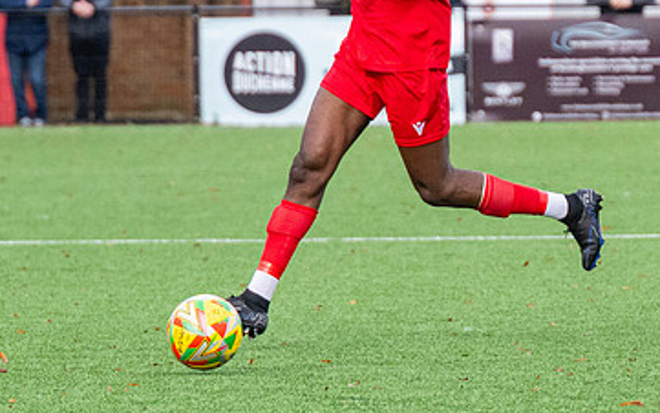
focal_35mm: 611
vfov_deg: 2.2
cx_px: 274
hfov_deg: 3.4
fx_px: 10995
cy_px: 25
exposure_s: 1/1600
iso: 800
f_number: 4
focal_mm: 135
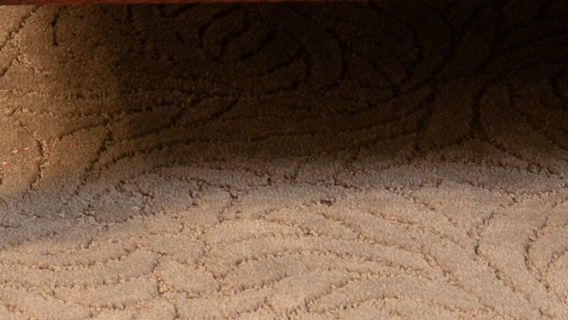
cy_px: -1112
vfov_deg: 4.1
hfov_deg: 7.9
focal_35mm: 273
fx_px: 4117
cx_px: 3
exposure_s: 5
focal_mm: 45.4
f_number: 16
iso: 64
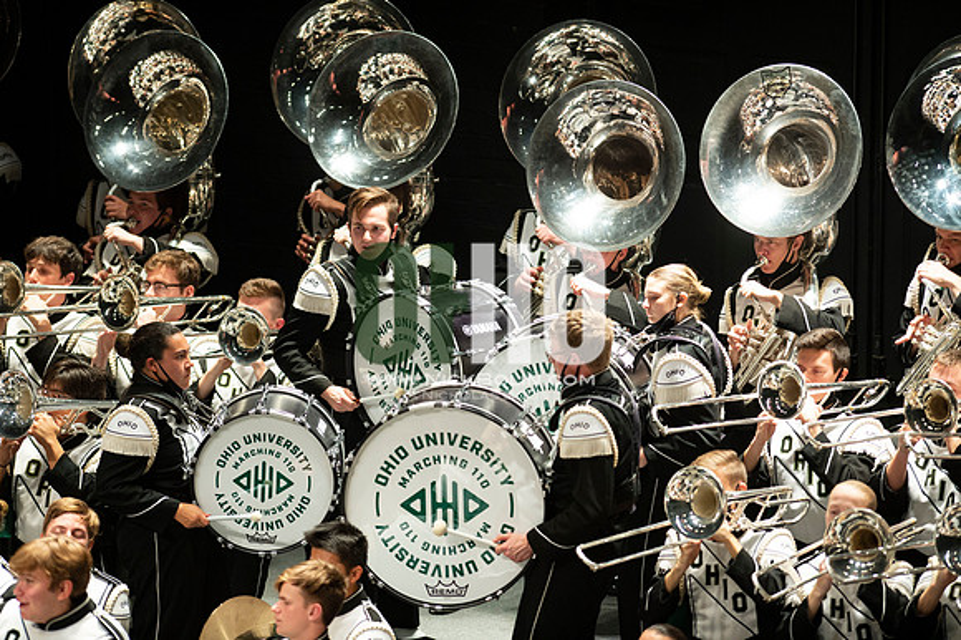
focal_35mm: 300
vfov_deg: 4.6
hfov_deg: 6.9
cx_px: 480
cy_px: 320
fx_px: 8003
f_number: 2.8
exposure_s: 1/500
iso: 3200
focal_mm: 300
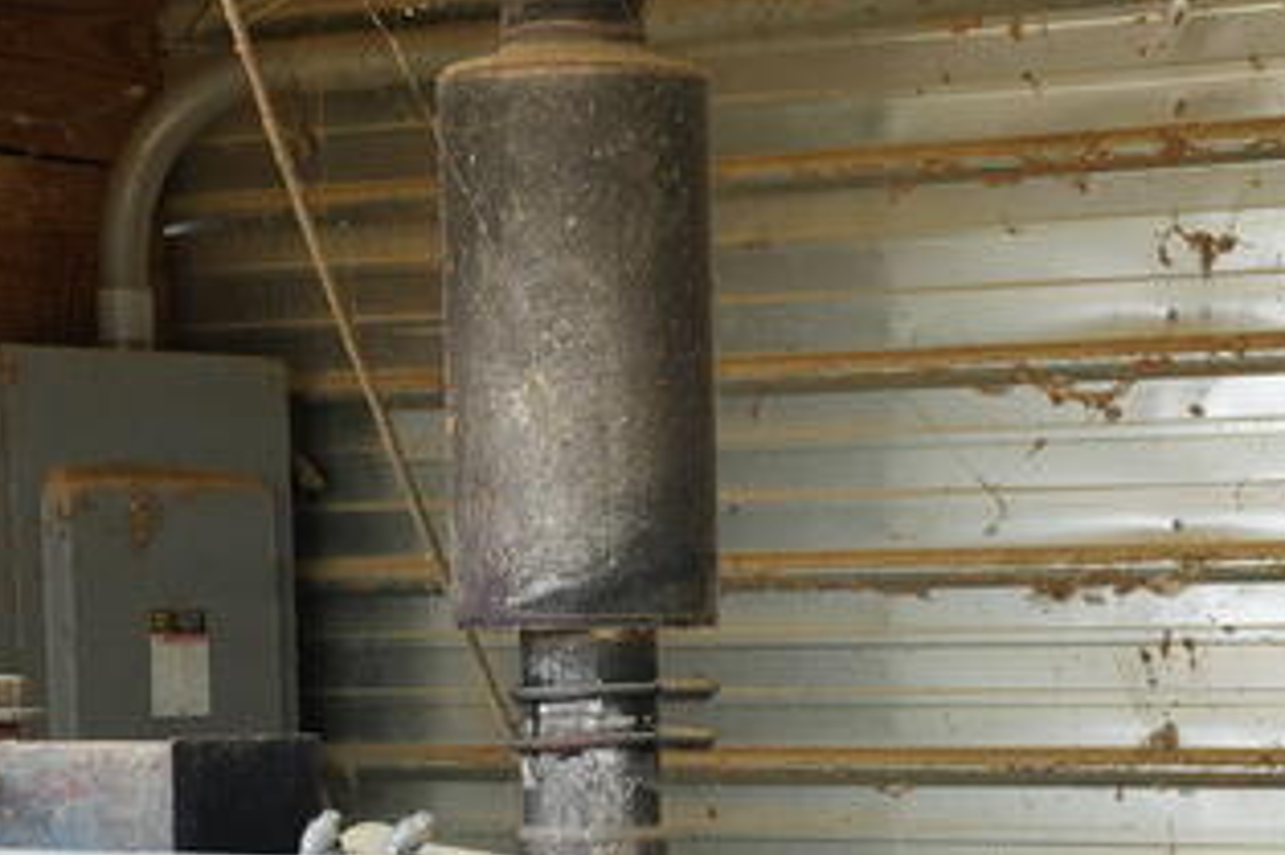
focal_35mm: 121
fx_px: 4317
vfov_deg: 10.8
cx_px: 913
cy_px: 1342
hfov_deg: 16.9
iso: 500
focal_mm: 35
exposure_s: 1/250
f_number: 5
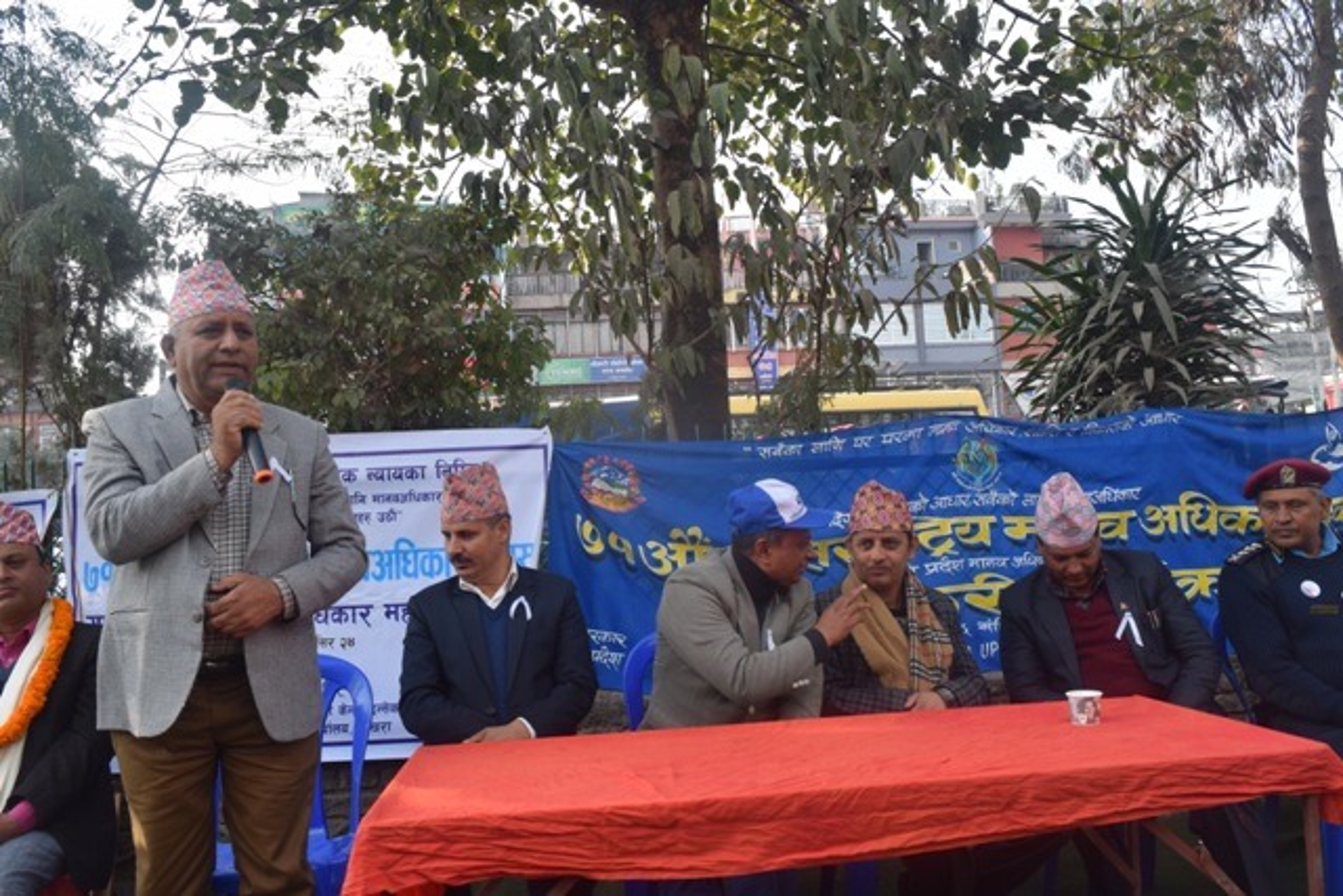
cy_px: 448
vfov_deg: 48.0
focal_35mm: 27
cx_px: 672
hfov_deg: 67.4
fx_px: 1007
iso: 320
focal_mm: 18
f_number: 8
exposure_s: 1/250
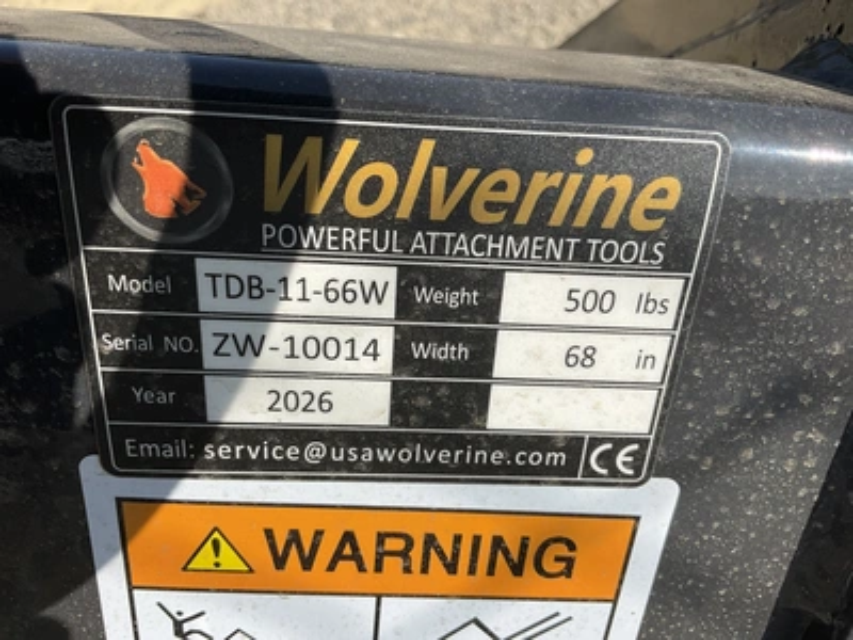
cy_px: 320
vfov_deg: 48.2
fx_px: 715
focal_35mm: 29
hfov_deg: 61.7
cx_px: 426
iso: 25
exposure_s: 1/2538
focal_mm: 3
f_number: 1.8
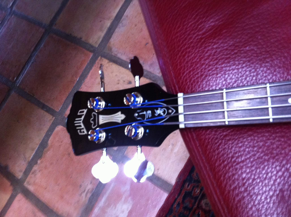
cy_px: 108
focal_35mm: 35
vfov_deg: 40.6
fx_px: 294
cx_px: 146
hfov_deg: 52.7
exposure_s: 1/15
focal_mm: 3.85
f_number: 2.8
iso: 320
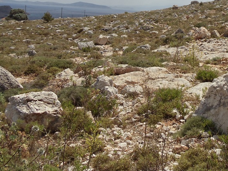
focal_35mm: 79
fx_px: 521
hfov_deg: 24.4
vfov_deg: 18.6
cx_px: 176
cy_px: 43
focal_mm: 6
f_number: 7.1
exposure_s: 1/500
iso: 100
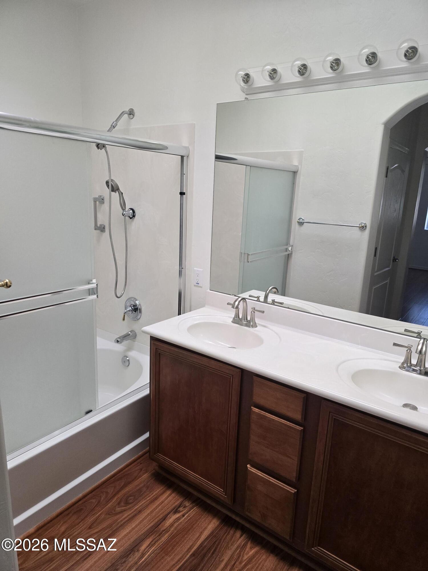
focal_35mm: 23
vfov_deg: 73.9
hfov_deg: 58.9
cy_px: 286
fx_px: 379
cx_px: 214
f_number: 1.7
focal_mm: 6.3
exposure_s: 1/180
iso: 160
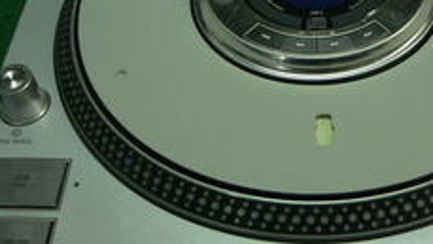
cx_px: 308
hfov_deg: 31.9
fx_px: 747
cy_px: 48
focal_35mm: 65
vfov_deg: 18.4
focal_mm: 6
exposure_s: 1/40
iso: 200
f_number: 2.8
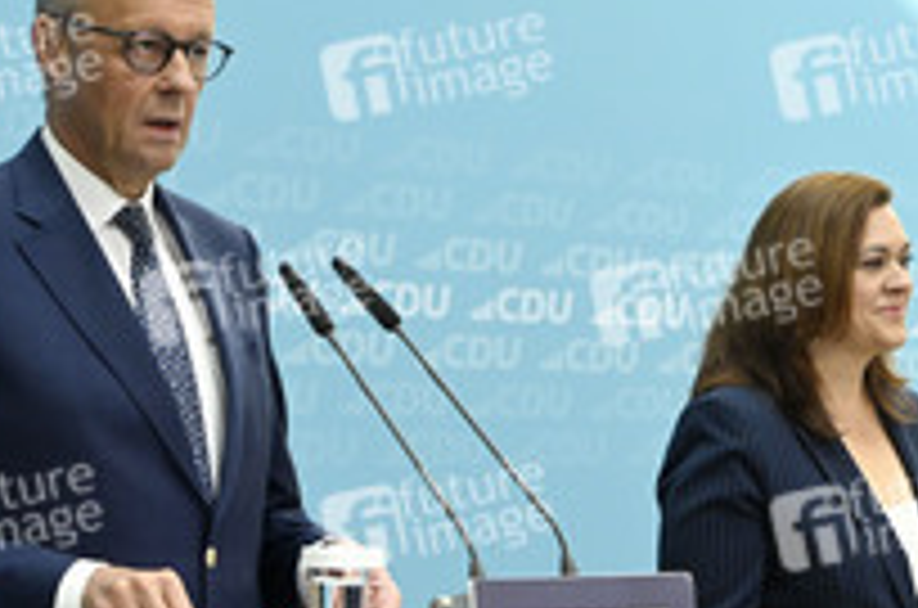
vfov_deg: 8.8
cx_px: 767
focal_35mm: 155
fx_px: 3943
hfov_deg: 13.2
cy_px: 405
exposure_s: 1/1250
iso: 4000
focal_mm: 70
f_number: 5
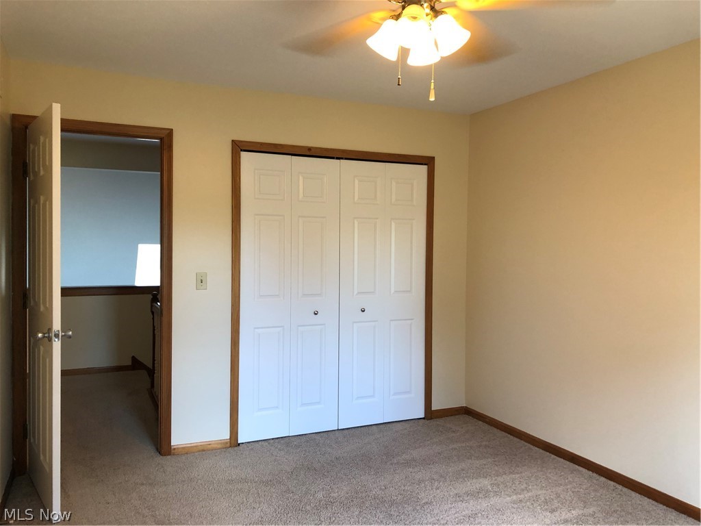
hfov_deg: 63.4
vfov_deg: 49.7
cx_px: 350
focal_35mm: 28
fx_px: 567
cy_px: 263
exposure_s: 1/20
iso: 32
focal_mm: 3.99
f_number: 1.8
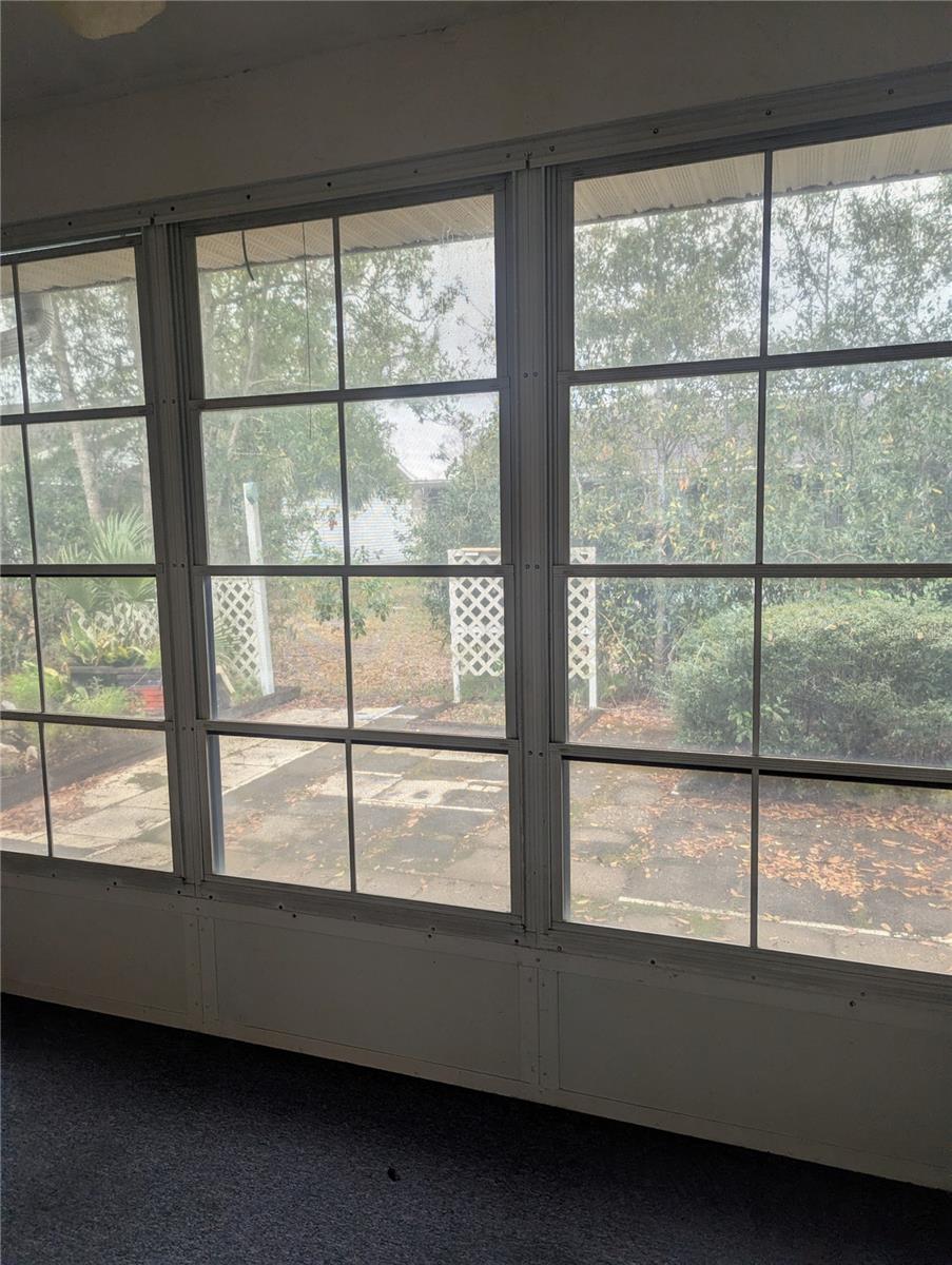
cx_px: 476
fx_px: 878
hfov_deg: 56.9
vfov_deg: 71.5
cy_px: 632
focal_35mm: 24
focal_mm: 6.81
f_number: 1.85
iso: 76
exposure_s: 1/111
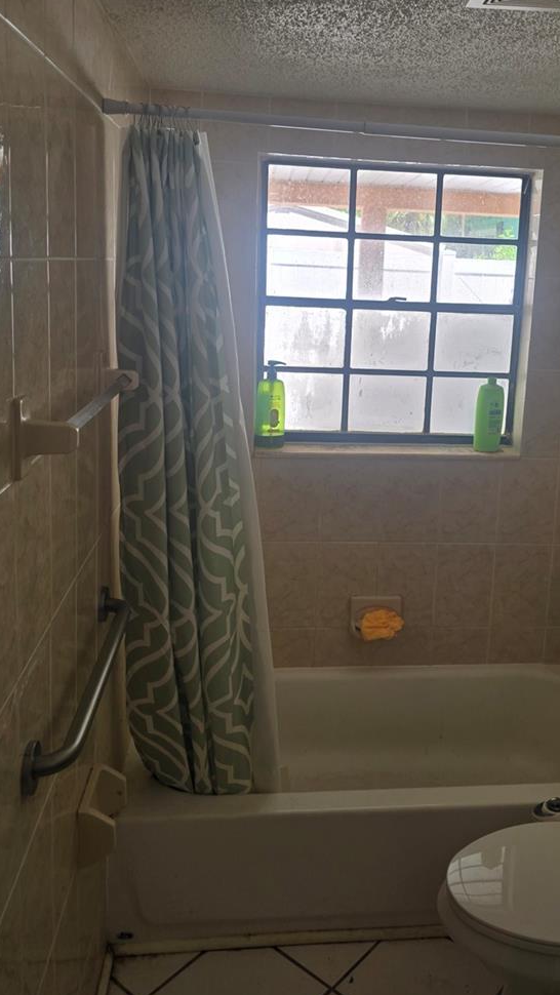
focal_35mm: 31
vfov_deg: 62.2
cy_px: 410
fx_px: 818
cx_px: 358
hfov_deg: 37.5
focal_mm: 6.3
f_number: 1.7
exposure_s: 1/180
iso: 40
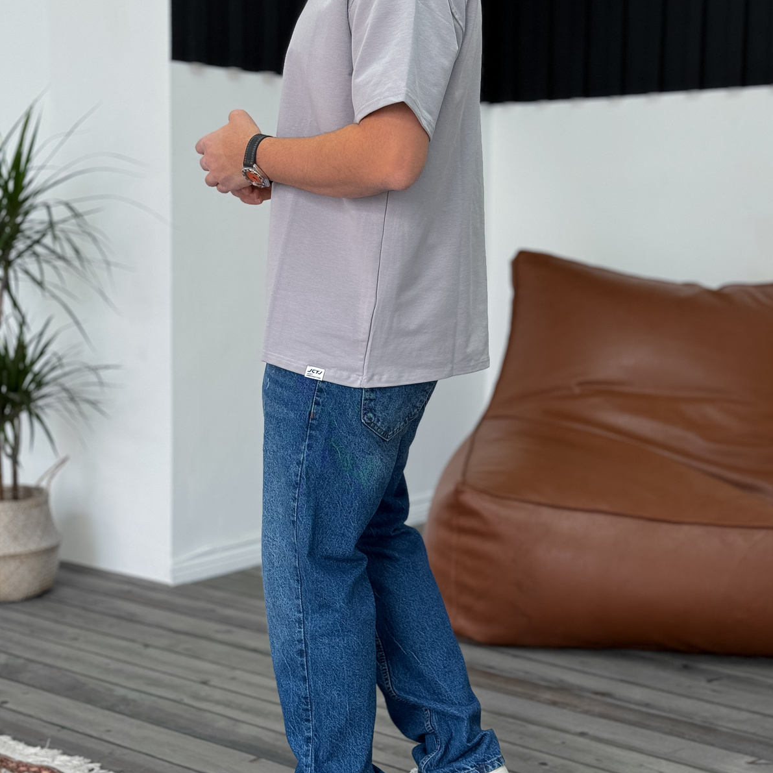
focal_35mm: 57
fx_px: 1440
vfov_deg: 30.0
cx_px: 389
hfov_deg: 30.0
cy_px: 380
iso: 100
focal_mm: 6.86
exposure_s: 1/110
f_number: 1.8
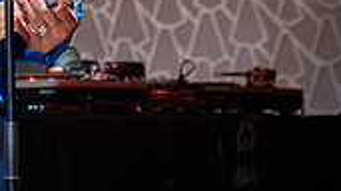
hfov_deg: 6.6
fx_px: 2919
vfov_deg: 3.7
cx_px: -142
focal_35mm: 323
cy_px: -137
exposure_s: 1/400
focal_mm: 91
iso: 10000
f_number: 3.5
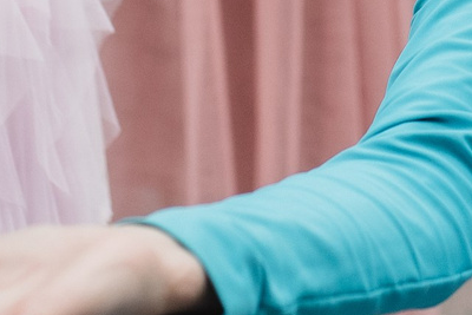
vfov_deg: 6.0
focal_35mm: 224
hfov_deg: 9.2
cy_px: -303
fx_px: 2938
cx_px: 354
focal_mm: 35
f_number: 2.5
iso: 800
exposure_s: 1/1000
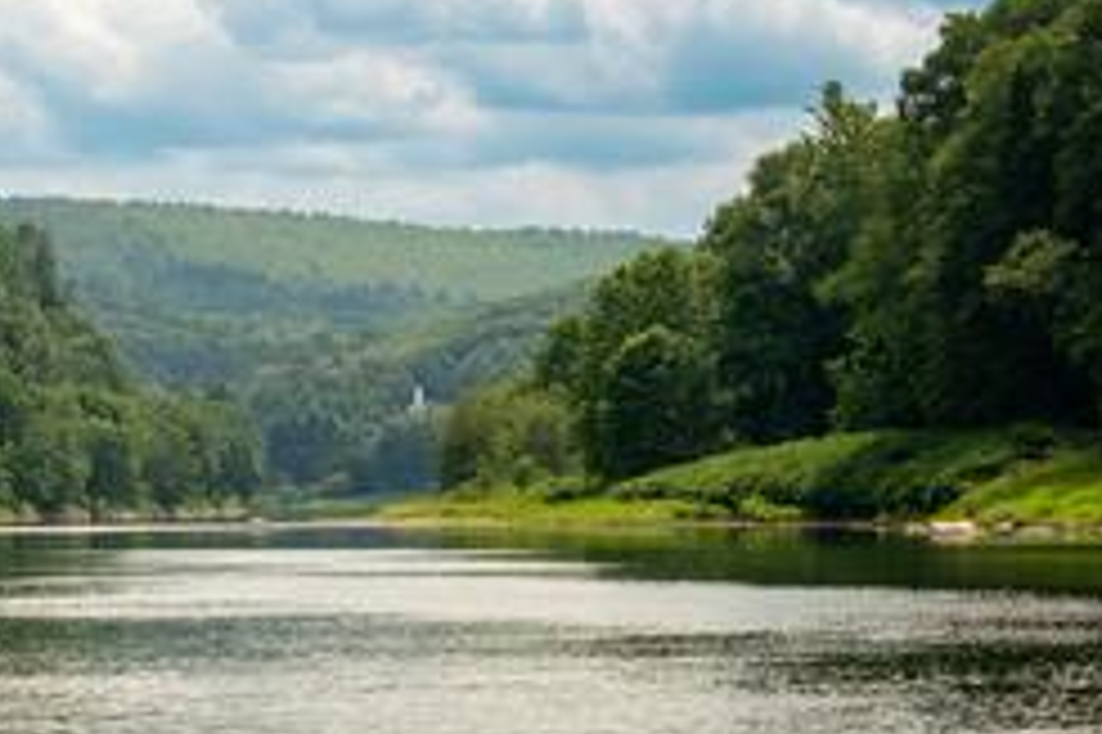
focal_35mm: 180
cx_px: 333
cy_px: 405
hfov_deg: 11.4
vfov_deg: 7.6
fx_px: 5506
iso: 200
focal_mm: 70
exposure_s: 1/160
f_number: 8
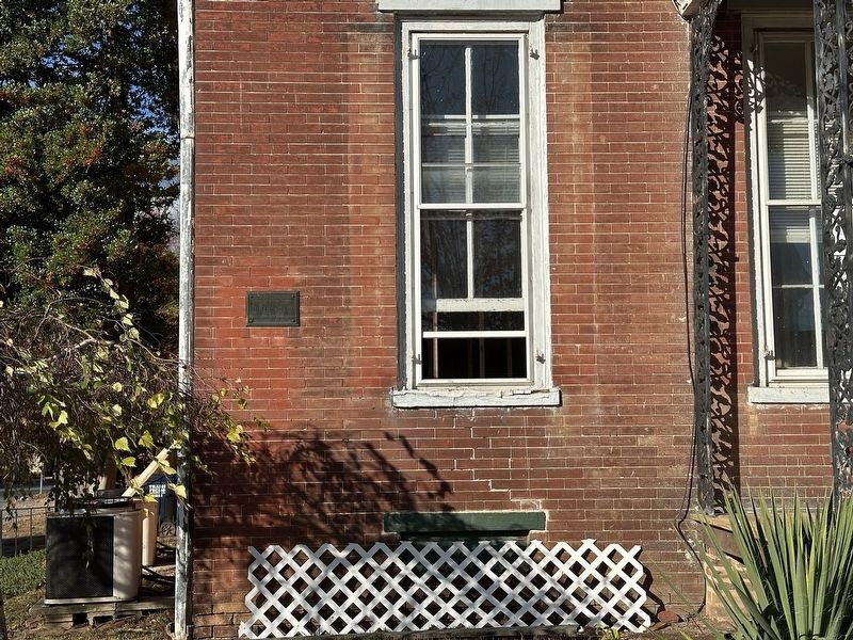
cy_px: 320
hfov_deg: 39.7
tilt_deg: +6.2
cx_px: 426
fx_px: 1183
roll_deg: +0.3
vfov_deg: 30.3
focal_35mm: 48
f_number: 1.78
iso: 64
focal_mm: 6.86
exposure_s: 1/4566
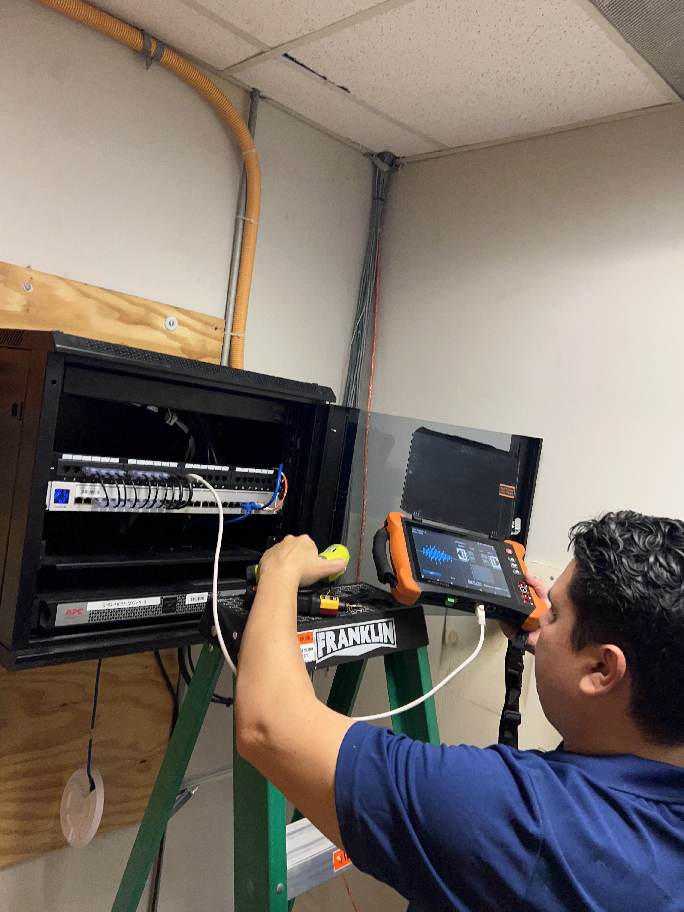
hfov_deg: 53.1
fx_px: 685
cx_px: 342
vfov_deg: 67.3
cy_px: 456
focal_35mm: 26
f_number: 1.5
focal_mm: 5.7
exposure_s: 1/120
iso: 500
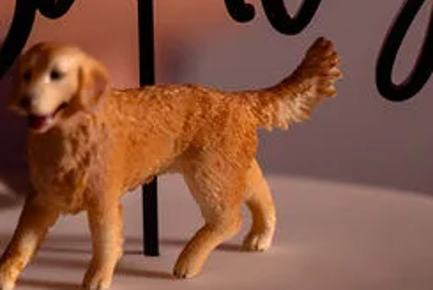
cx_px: -228
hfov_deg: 6.5
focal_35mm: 313
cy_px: -162
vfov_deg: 4.4
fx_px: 3769
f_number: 2.8
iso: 640
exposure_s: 1/200
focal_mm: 75
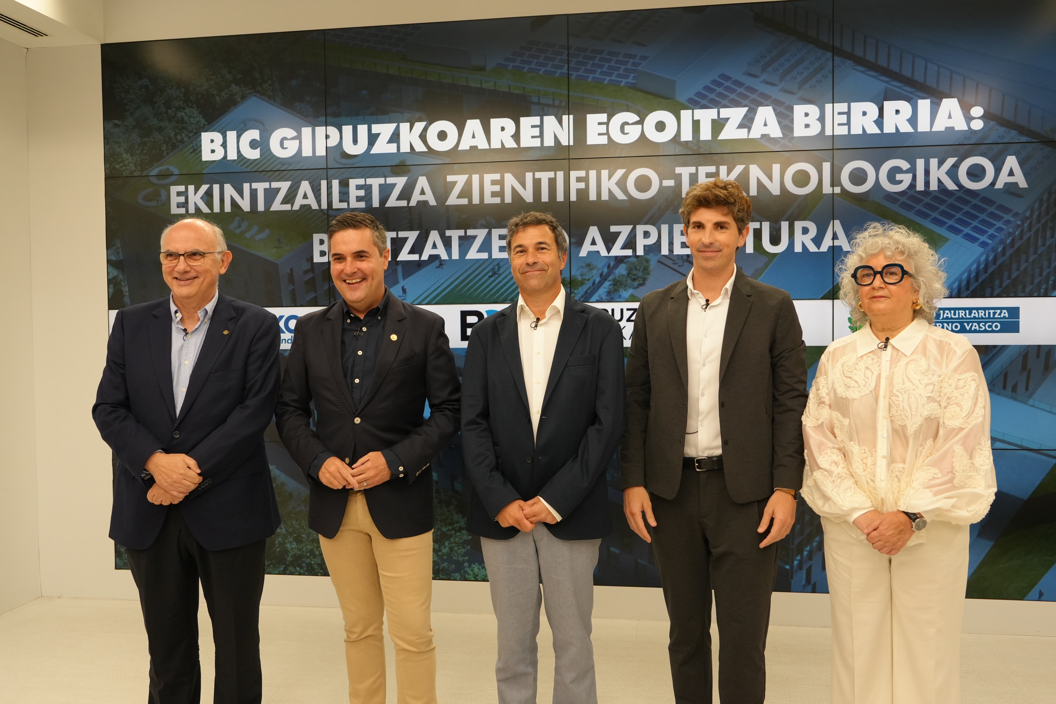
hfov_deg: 61.9
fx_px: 880
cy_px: 352
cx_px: 528
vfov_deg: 43.6
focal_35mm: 30
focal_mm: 20
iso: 800
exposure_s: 1/160
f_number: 4
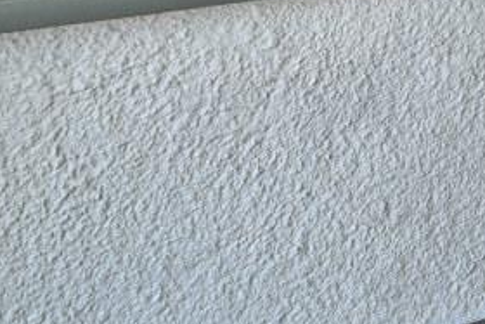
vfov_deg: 14.9
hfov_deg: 21.8
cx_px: 757
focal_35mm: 75
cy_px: -321
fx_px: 1011
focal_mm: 14
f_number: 10
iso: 1400
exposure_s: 1/125
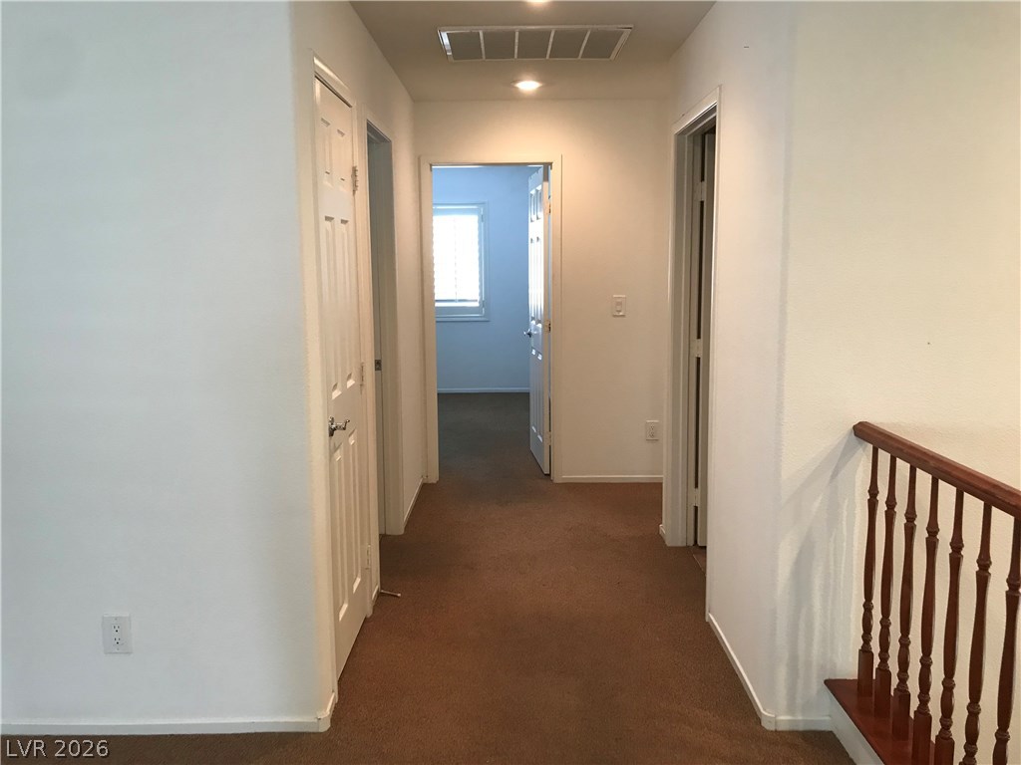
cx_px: 510
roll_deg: +0.9
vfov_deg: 49.7
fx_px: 826
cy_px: 382
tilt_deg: -9.7
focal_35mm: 28
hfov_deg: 63.4
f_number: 1.8
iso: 40
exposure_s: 1/17
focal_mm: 3.99
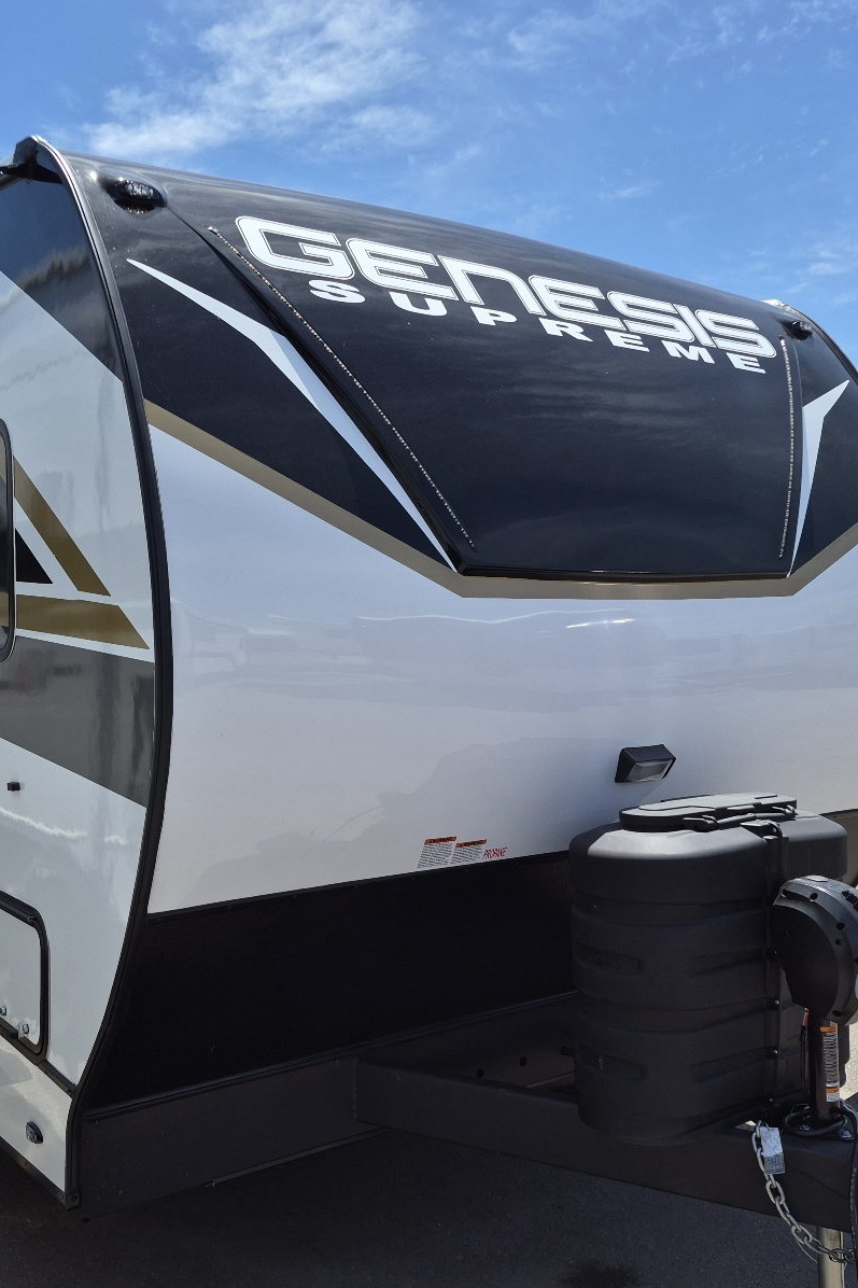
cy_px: 643
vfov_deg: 58.7
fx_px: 1144
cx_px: 333
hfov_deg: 40.9
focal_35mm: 32
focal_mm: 5.4
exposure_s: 1/5000
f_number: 1.8
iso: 80
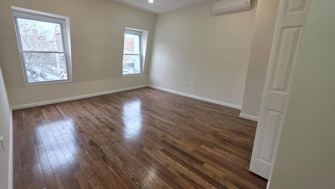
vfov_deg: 70.5
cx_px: 161
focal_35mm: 15
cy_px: 88
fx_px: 133
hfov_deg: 102.9
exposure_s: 1/120
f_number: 1.9
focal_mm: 2.2
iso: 80
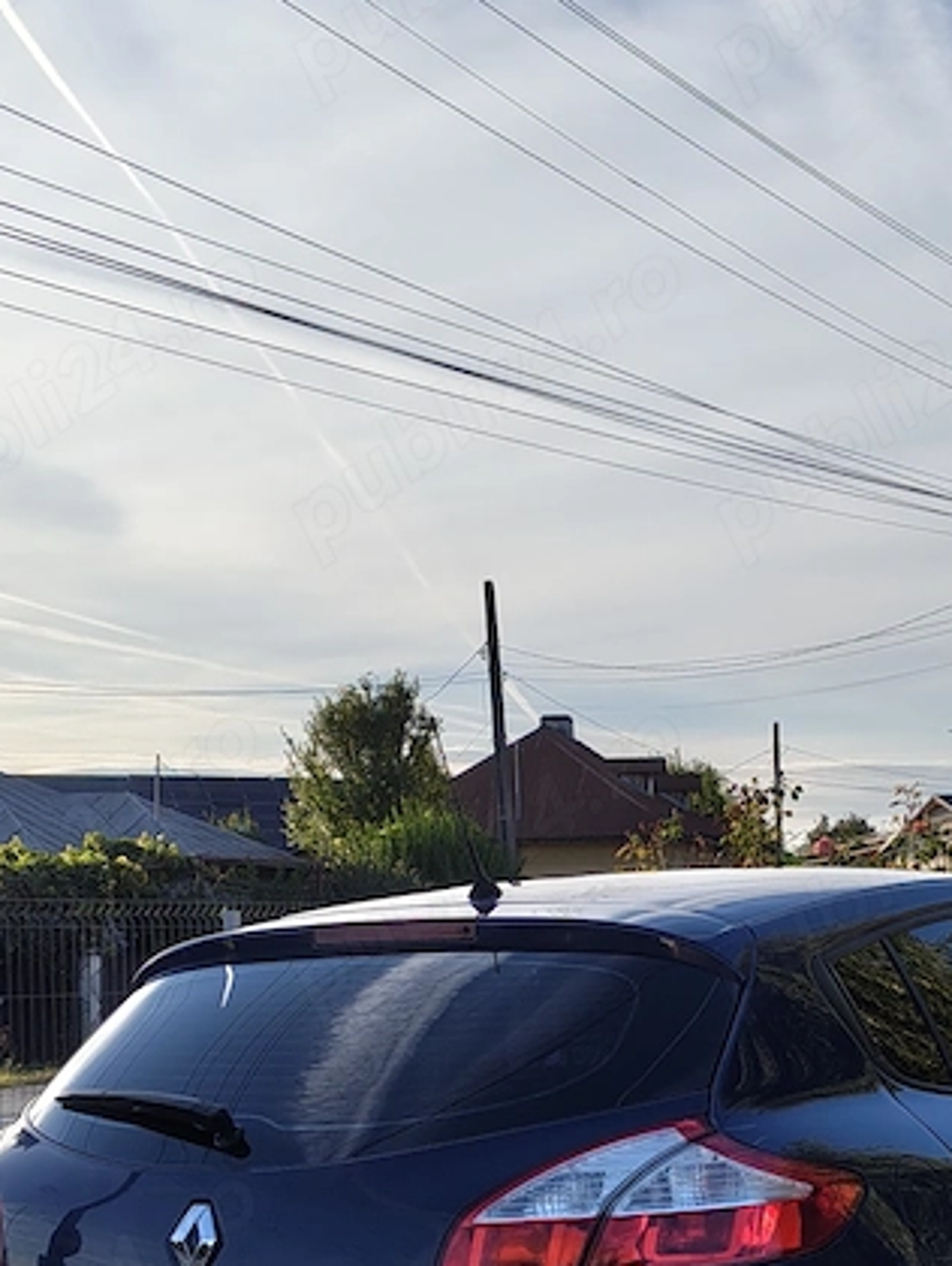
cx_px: 696
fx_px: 2708
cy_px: 954
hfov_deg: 19.8
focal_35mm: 74
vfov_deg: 26.0
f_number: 1.88
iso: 50
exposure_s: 1/1073
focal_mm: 5.56
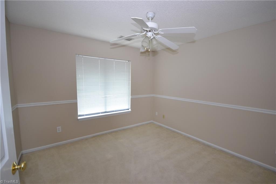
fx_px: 126
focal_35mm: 16
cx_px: 138
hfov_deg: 95.0
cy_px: 92
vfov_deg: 72.0
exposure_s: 1/60
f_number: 4.2
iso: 500
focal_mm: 11
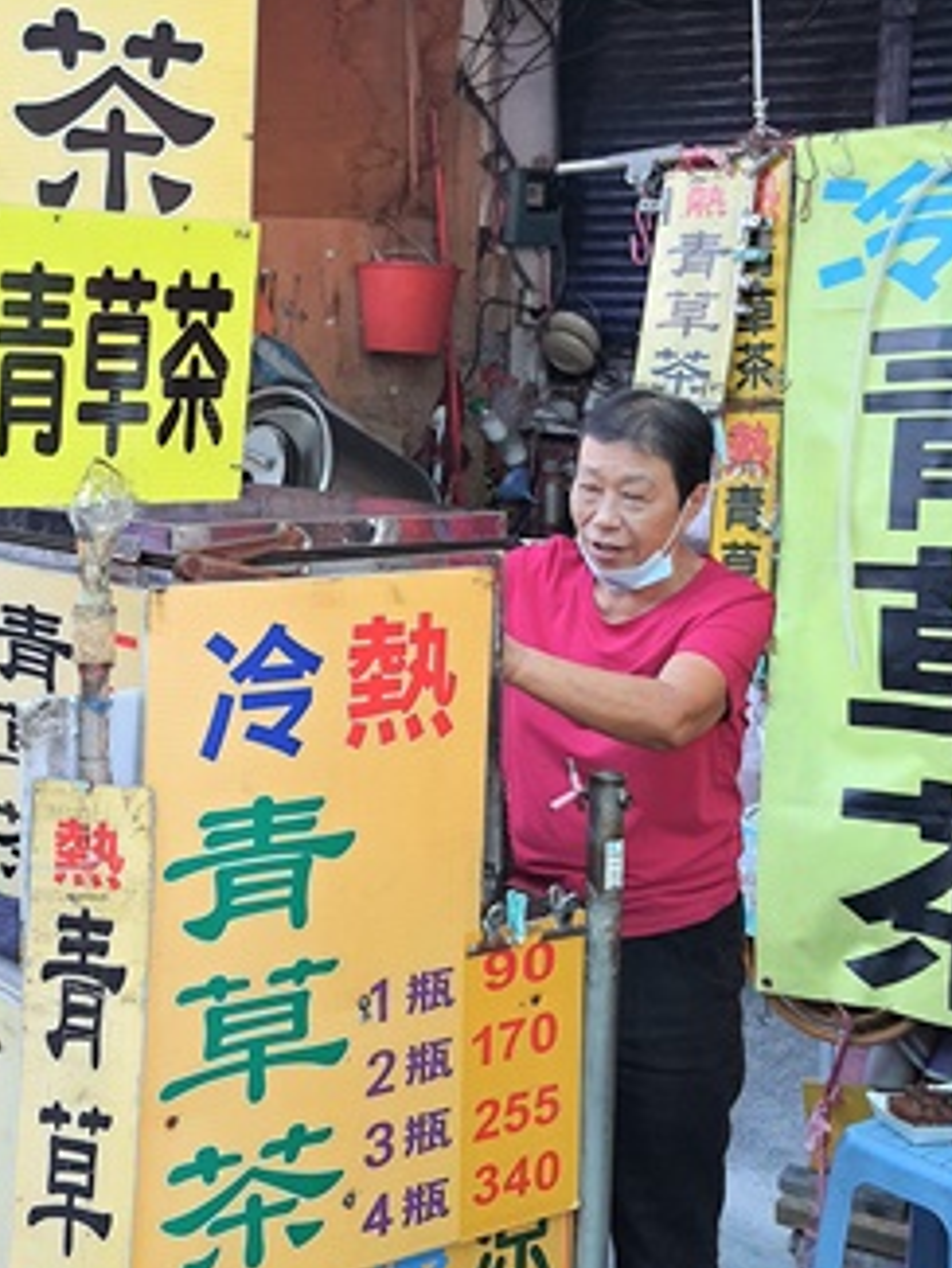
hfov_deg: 27.5
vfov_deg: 36.6
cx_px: 203
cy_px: 472
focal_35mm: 52
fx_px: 1906
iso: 100
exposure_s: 1/120
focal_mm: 4.32
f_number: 1.7
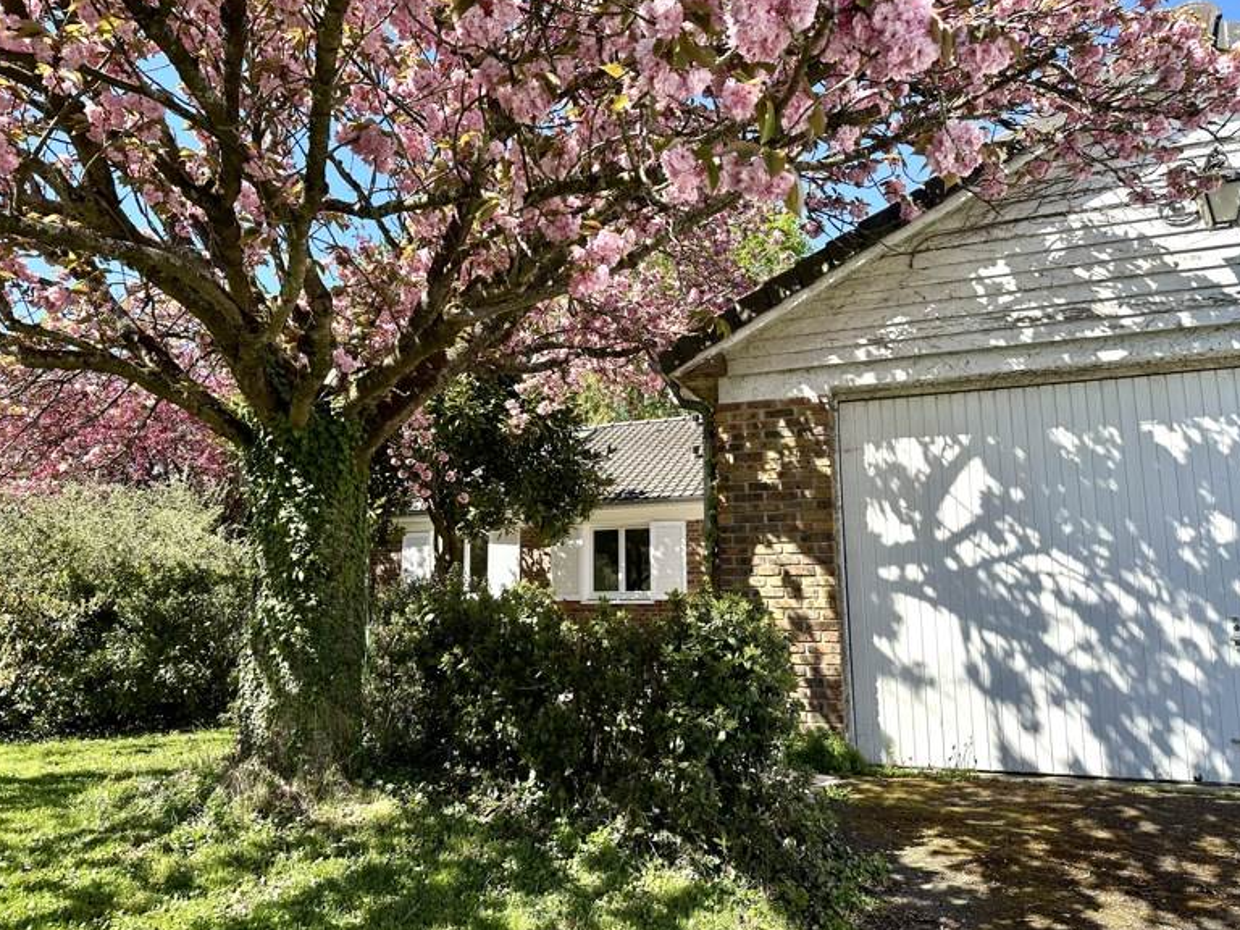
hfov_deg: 69.4
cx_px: 602
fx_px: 896
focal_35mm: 25
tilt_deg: +9.3
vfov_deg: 54.9
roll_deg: -0.2
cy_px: 465
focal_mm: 6.86
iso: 80
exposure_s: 1/1473
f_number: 1.78
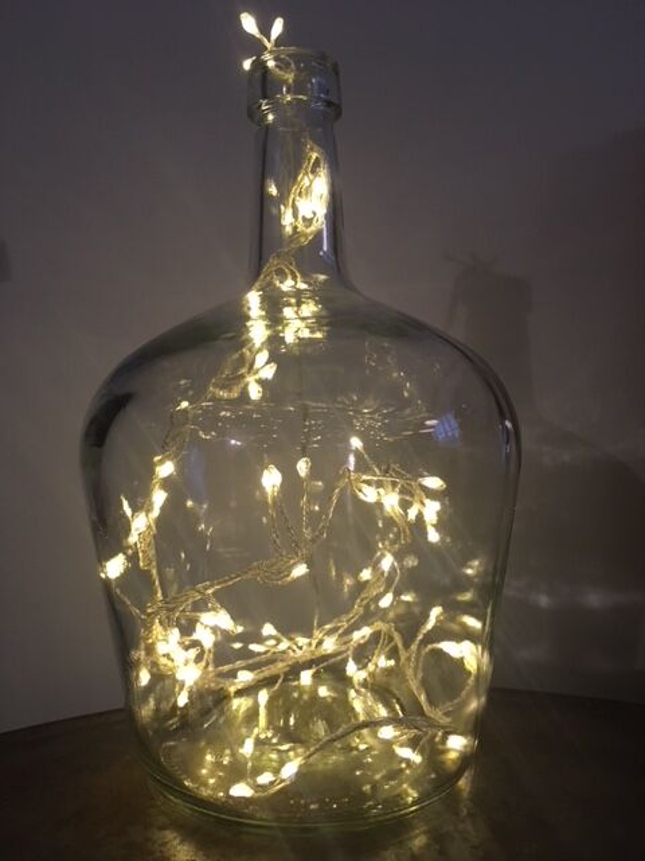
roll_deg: +0.1
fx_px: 720
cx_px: 322
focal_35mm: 29
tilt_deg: +1.8
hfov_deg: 48.2
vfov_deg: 61.7
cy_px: 430
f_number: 2.2
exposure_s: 1/33
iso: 200
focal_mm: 4.15
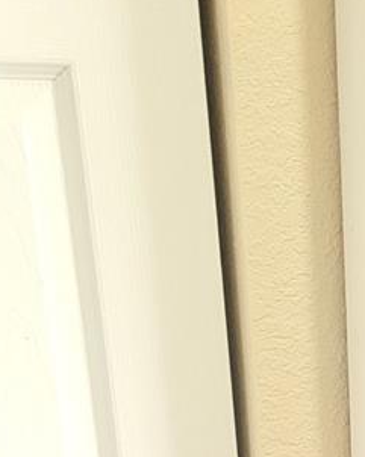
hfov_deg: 14.5
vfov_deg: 17.0
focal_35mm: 101
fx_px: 1366
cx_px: 495
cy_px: 704
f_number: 1.8
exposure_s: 1/119
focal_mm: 5.4
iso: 250
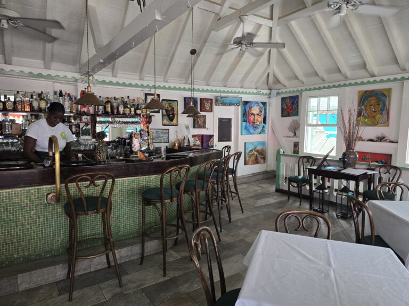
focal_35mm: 23
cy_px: 153
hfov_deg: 73.9
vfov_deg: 58.9
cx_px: 204
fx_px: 272
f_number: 1.7
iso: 125
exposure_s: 1/100
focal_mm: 6.3
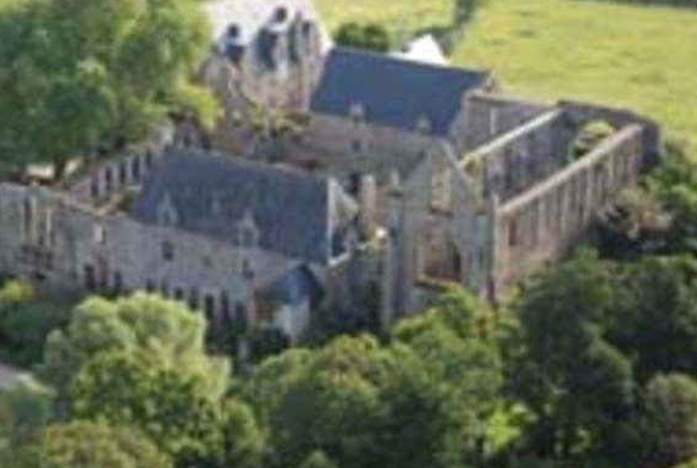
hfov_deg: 19.2
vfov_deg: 13.0
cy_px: 92
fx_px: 2037
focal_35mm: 105
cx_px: 125
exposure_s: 1/500
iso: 400
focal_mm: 40
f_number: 4.5
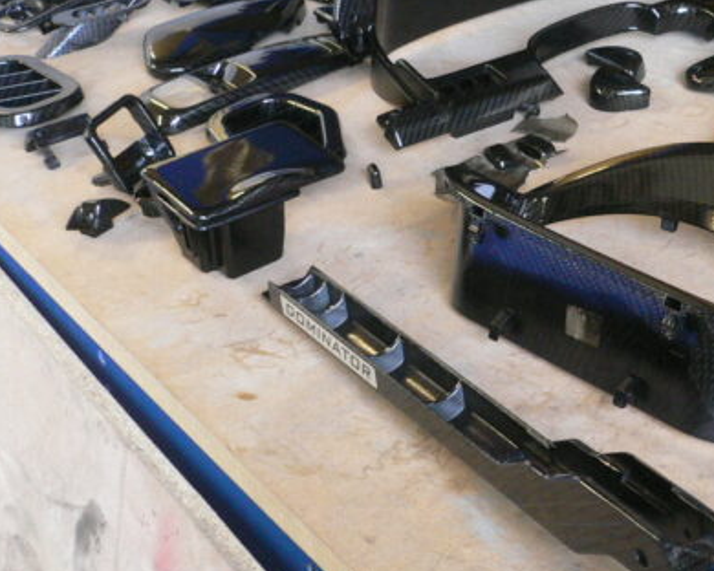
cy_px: 282
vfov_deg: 21.9
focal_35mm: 70
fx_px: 1479
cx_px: 639
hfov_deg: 26.3
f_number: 2.8
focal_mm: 5.8
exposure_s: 1/13
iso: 200
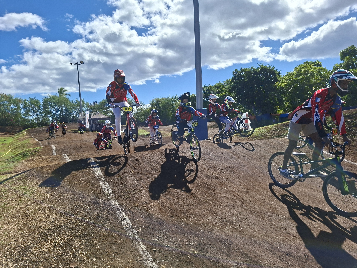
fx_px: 237
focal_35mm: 23
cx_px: 178
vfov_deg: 58.9
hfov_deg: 73.9
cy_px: 134
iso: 50
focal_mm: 5.54
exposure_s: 1/3953
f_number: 1.8
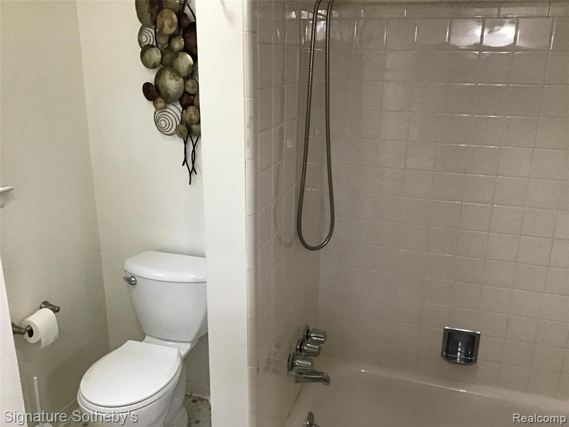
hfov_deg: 58.4
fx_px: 510
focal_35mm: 31
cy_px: 214
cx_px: 284
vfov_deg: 45.4
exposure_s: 1/30
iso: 125
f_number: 2.4
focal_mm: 3.3
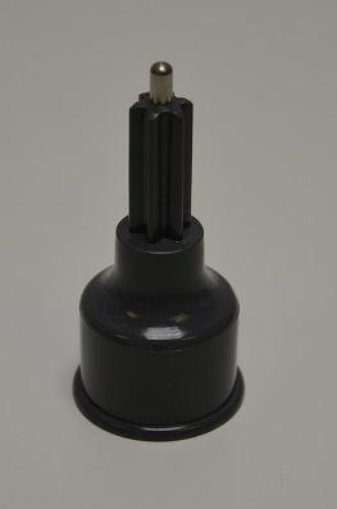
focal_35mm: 75
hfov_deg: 18.1
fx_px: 1058
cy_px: 254
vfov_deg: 27.0
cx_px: 168
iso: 220
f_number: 5.6
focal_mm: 50
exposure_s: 1/125
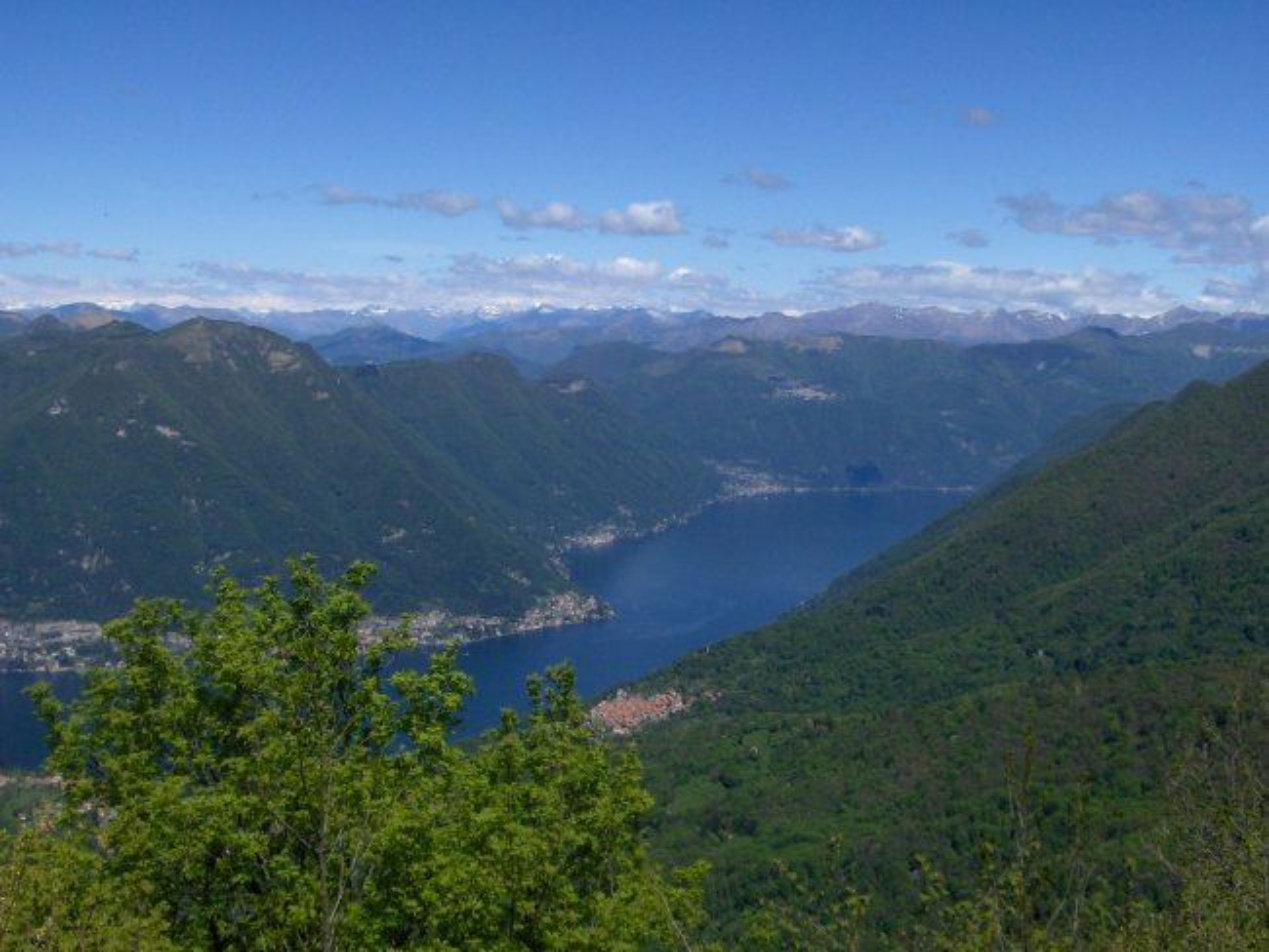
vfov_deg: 32.9
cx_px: 634
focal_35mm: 44
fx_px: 1614
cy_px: 476
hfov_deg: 42.9
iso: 100
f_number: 4.8
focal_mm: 7.4
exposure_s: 1/1176
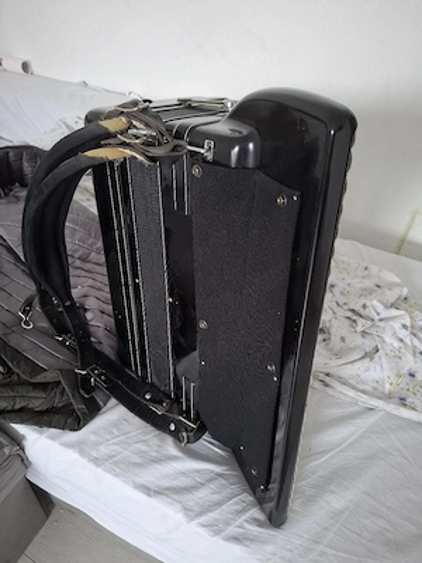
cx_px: 211
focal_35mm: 23
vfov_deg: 73.9
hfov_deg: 58.9
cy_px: 282
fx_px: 374
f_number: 1.8
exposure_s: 1/60.2
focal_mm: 5.54
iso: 320
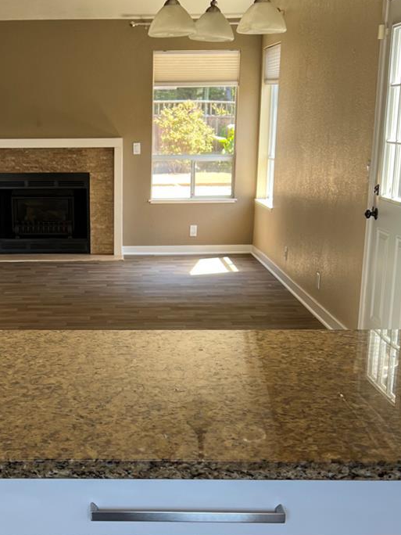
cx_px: 101
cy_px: 344
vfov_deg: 33.6
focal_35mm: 57
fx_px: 880
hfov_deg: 25.4
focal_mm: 5.7
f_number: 1.5
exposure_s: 1/121
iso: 50
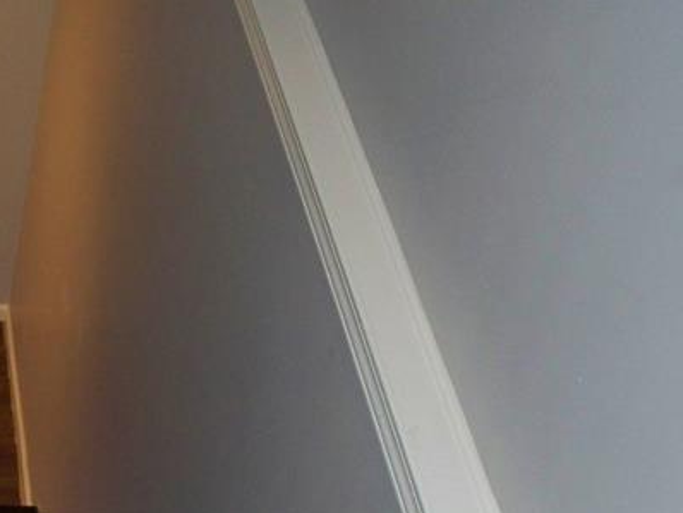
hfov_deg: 21.2
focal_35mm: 90
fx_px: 1777
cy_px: 453
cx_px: 38
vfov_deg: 16.2
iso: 200
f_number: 2.8
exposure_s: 1/30
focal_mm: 7.54
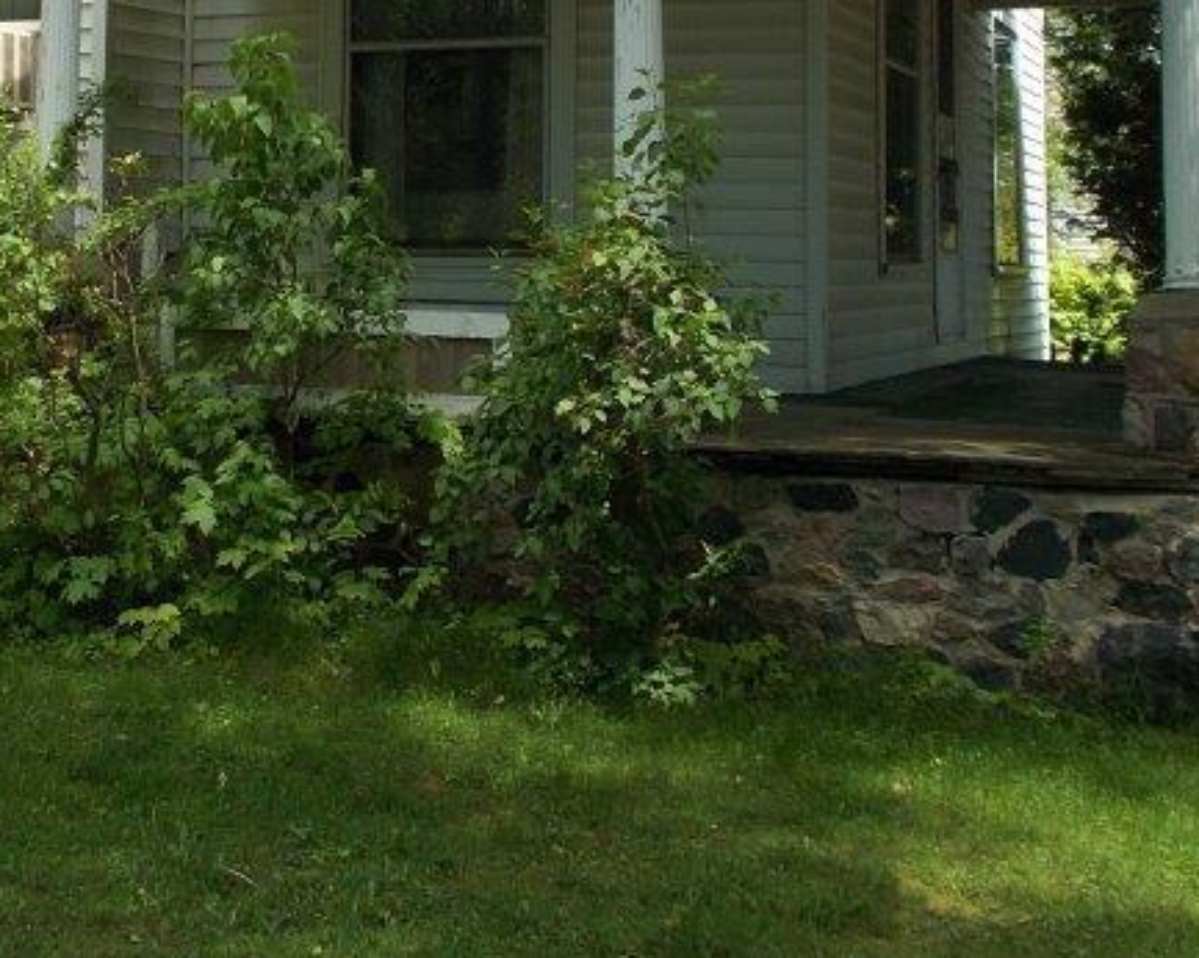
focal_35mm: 60
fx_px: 2128
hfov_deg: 30.7
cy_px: 61
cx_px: 238
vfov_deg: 24.5
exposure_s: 1/250
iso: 80
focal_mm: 4.6
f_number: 3.2
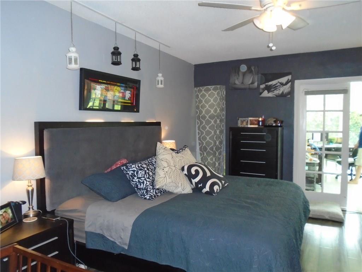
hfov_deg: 67.3
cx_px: 181
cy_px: 136
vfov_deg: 53.1
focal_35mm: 26
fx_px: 272
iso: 400
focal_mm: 4.6
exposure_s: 1/40
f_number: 3.2
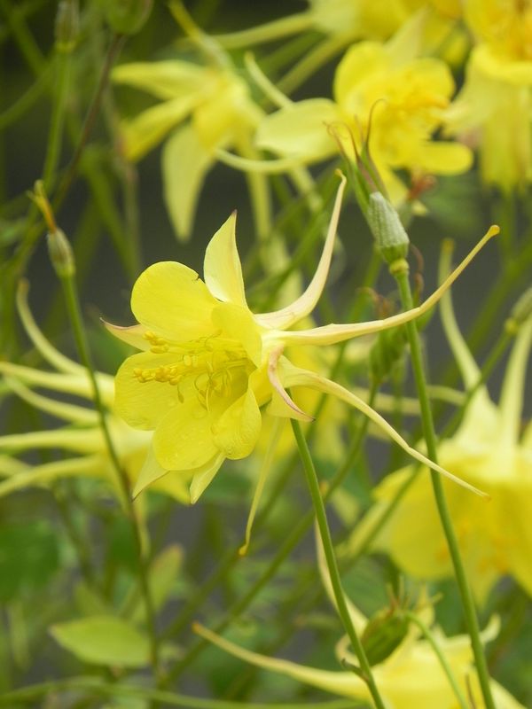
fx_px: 7725
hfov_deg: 3.9
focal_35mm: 377
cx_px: 266
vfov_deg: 5.3
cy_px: 354
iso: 160
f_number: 5
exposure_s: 1/640
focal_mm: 67.2
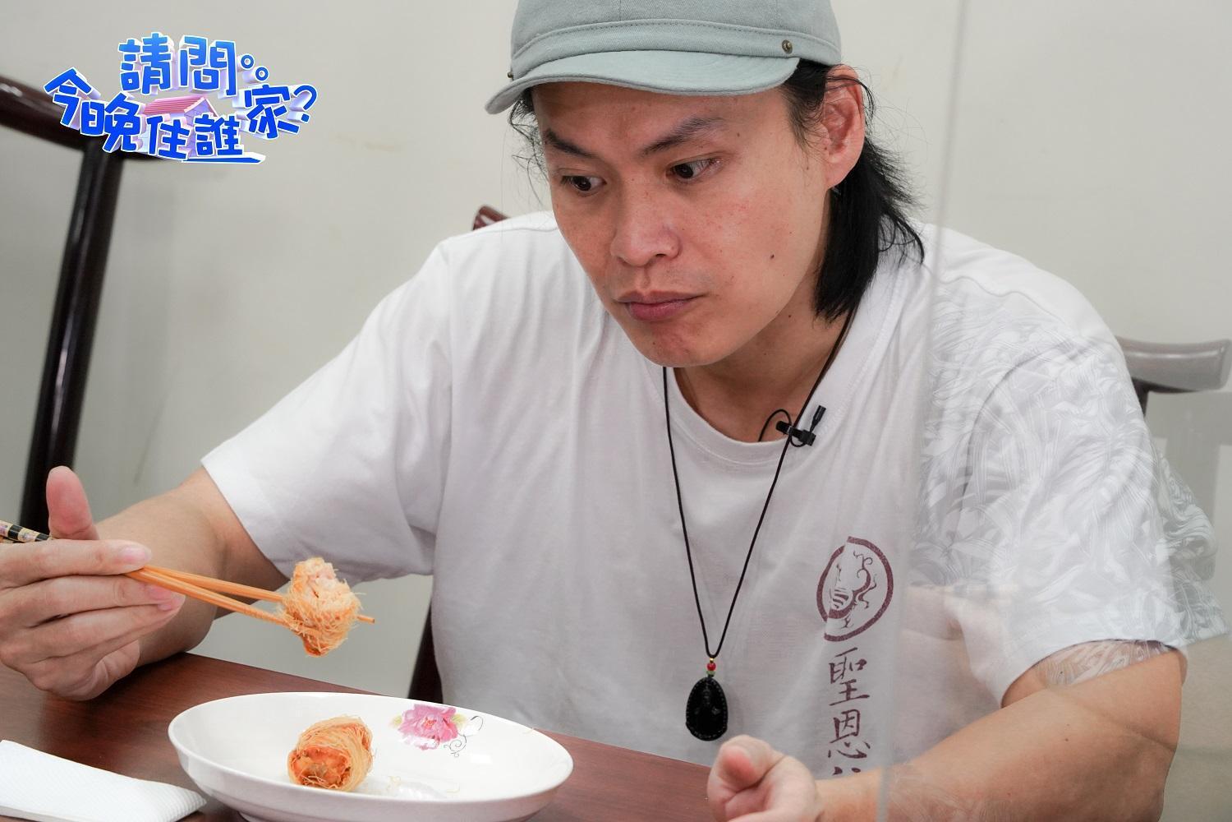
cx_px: 616
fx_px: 4277
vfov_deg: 11.0
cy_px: 411
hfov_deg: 16.4
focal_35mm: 125
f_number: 9
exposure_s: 1/160
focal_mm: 125
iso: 4000
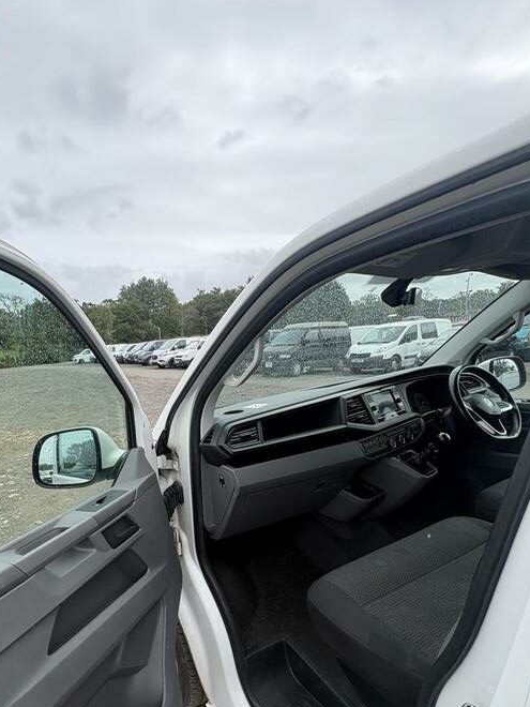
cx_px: 182
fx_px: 388
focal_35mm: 19
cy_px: 453
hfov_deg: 67.0
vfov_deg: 82.6
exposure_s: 1/544
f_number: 2.2
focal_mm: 2.22
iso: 64
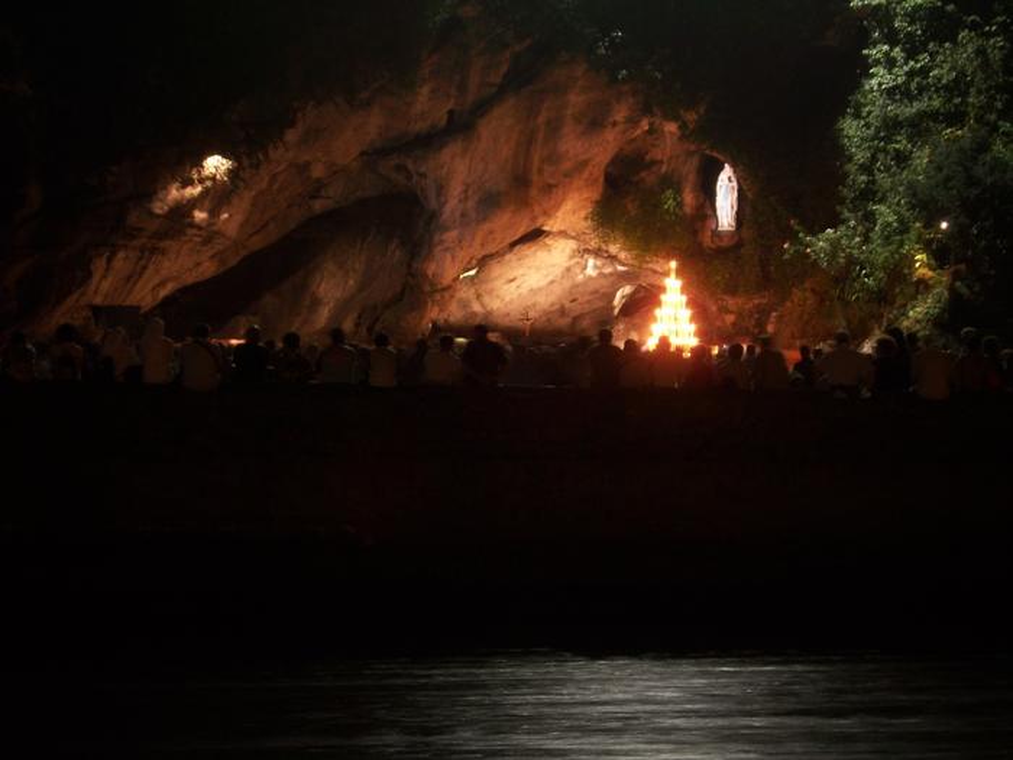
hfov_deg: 17.7
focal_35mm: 111
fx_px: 3248
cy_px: 380
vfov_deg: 13.3
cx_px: 506
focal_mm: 23.7
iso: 64
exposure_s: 8
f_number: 5.3
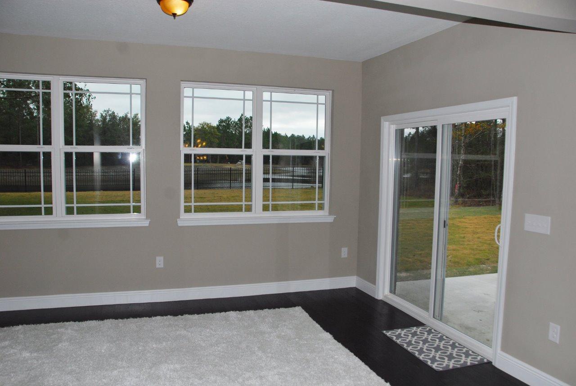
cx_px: 288
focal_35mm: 27
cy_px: 193
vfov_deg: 48.1
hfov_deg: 67.3
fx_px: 433
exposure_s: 1/250
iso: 250
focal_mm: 18
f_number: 5.6
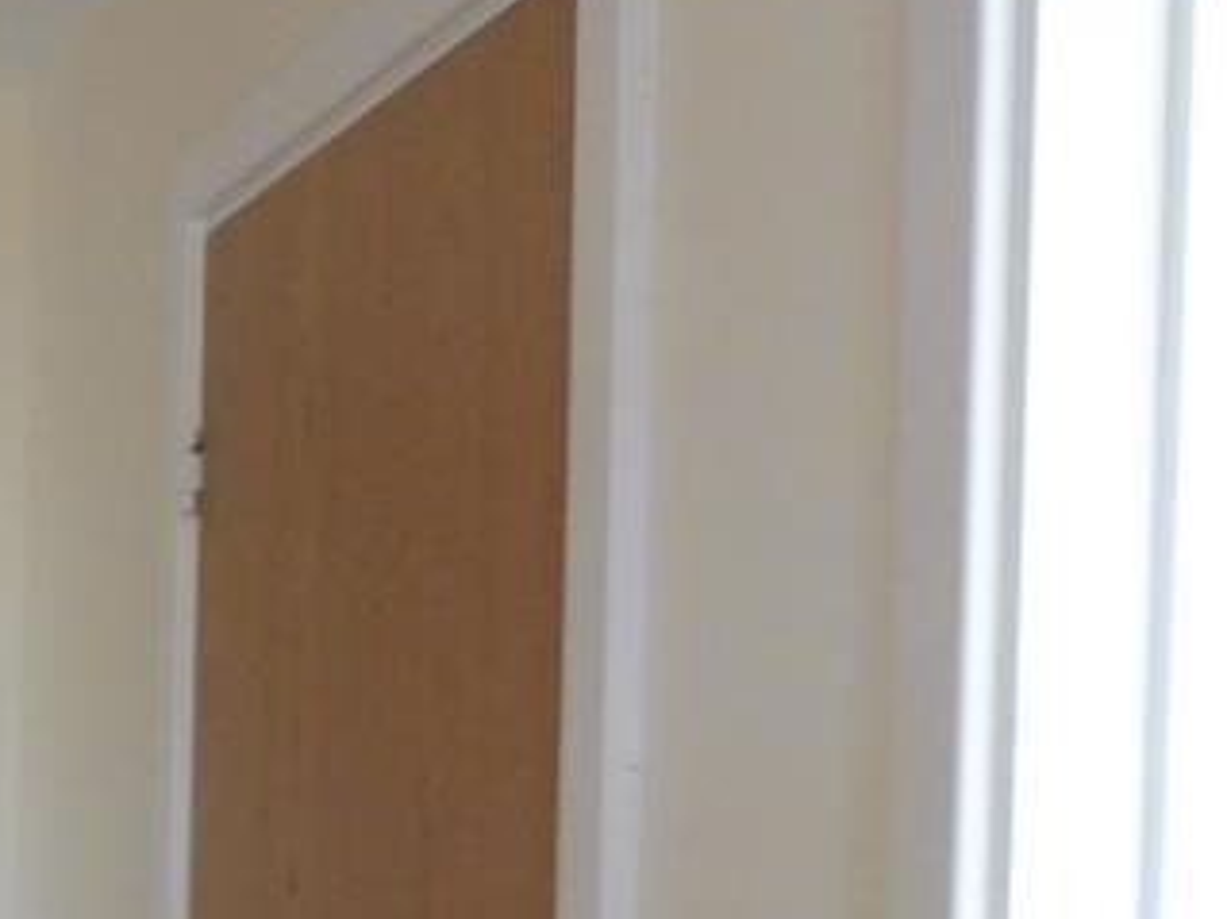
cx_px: -654
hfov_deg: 21.1
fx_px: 2728
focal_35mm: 77
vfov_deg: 18.6
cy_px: 931
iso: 400
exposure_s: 1/13
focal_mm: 4.3
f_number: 3.3
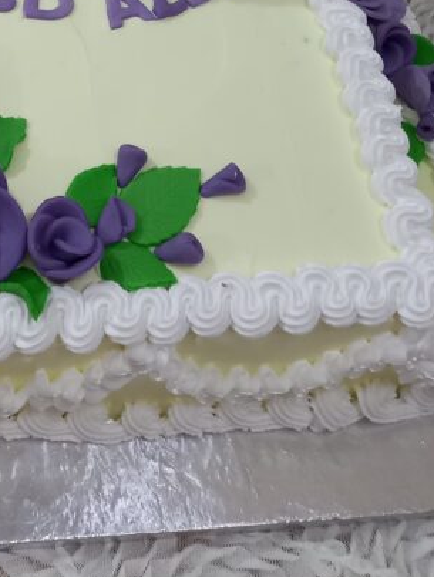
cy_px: -109
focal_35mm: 63
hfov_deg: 22.3
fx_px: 1052
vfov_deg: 27.2
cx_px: -16
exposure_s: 1/25
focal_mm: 4.6
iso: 200
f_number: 2
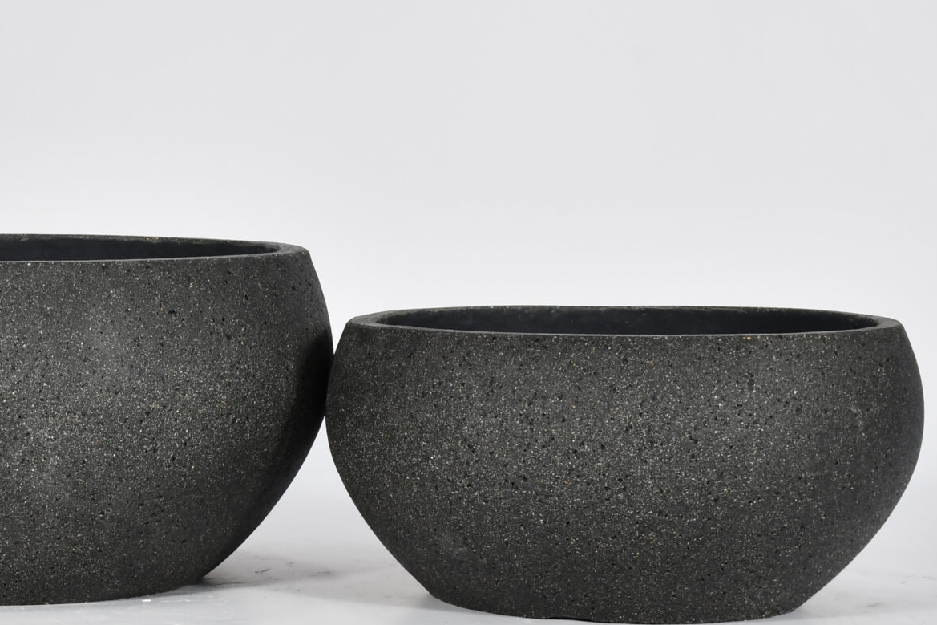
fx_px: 3591
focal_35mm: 138
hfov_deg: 14.6
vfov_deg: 9.9
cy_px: 394
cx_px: 23
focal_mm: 42
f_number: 13
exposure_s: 1/100
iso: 200
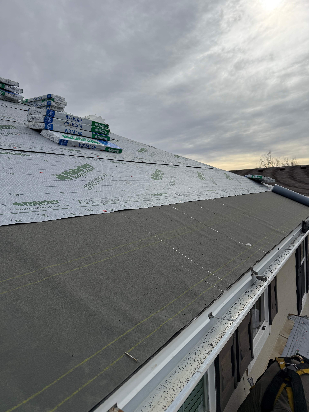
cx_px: 154
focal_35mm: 24
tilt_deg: -1.9
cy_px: 206
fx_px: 286
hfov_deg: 56.8
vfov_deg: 71.6
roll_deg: +1.8
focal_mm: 6.76
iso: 100
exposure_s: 1/10309
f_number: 1.78
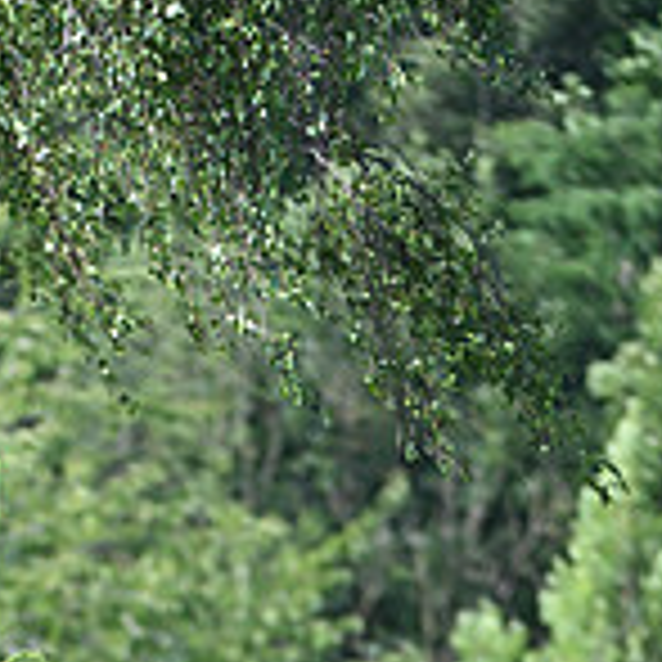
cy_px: 1247
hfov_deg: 2.0
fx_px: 18889
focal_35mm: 873
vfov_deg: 2.0
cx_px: -128
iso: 500
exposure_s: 1/1250
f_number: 4.5
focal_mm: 260
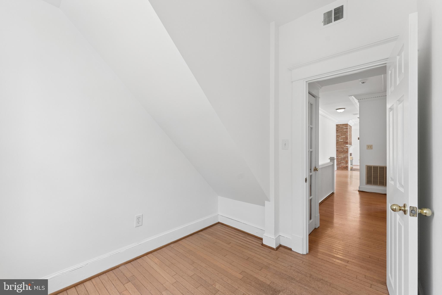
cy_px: 148
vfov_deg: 76.9
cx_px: 221
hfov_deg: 100.0
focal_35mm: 15
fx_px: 185
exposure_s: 1/125
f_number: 7.1
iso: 1250
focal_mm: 15.1
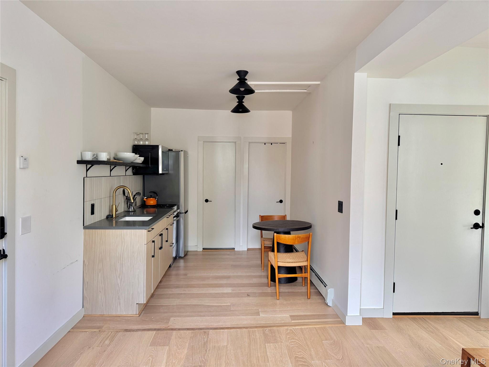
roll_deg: +0.1
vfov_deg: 56.8
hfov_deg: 71.6
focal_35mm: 24
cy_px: 184
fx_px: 339
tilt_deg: -3.1
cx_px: 244
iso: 200
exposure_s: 1/103
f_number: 1.78
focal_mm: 6.76
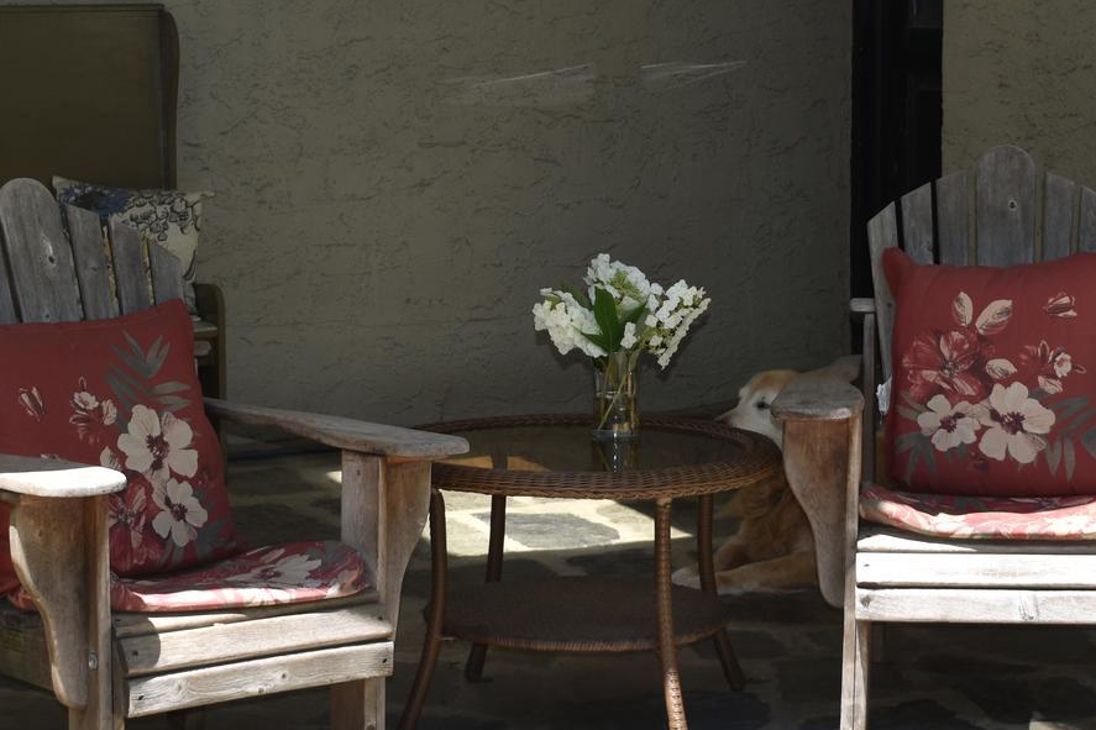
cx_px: 613
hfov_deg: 21.0
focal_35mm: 97
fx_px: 2952
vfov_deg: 14.1
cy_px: 199
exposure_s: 1/200
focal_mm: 28
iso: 100
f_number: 7.1
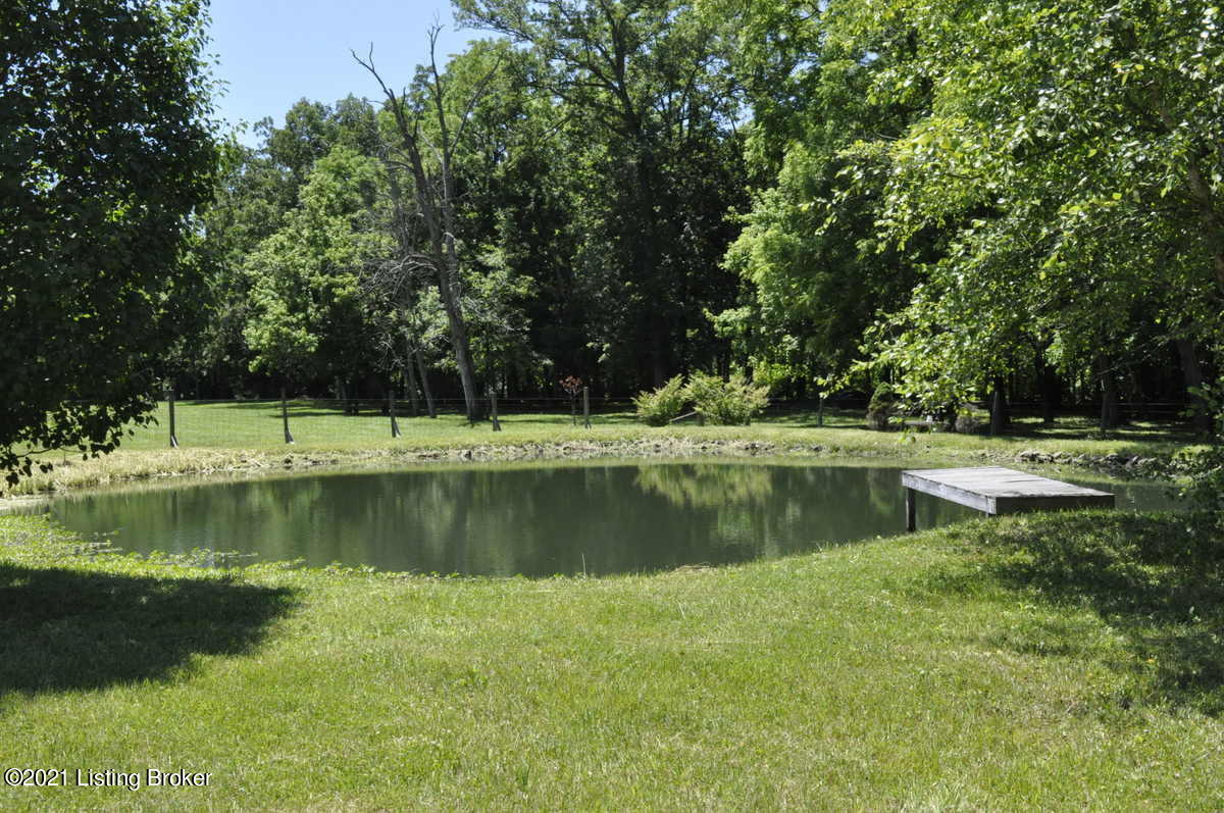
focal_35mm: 36
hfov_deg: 53.2
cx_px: 612
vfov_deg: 36.8
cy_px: 406
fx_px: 1222
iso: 1600
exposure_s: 1/320
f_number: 18
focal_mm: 24
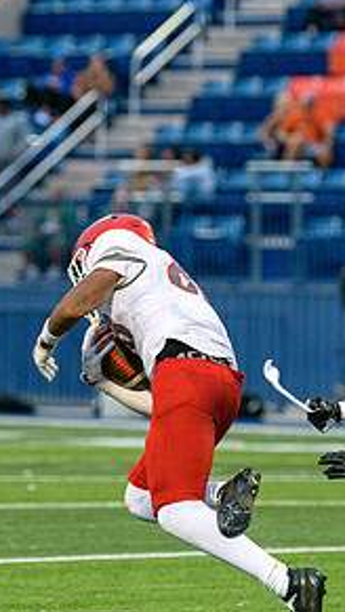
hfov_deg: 2.8
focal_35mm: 439
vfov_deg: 4.9
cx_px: 149
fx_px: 7129
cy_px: 354
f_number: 3.5
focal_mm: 210
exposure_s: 1/2000
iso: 2200
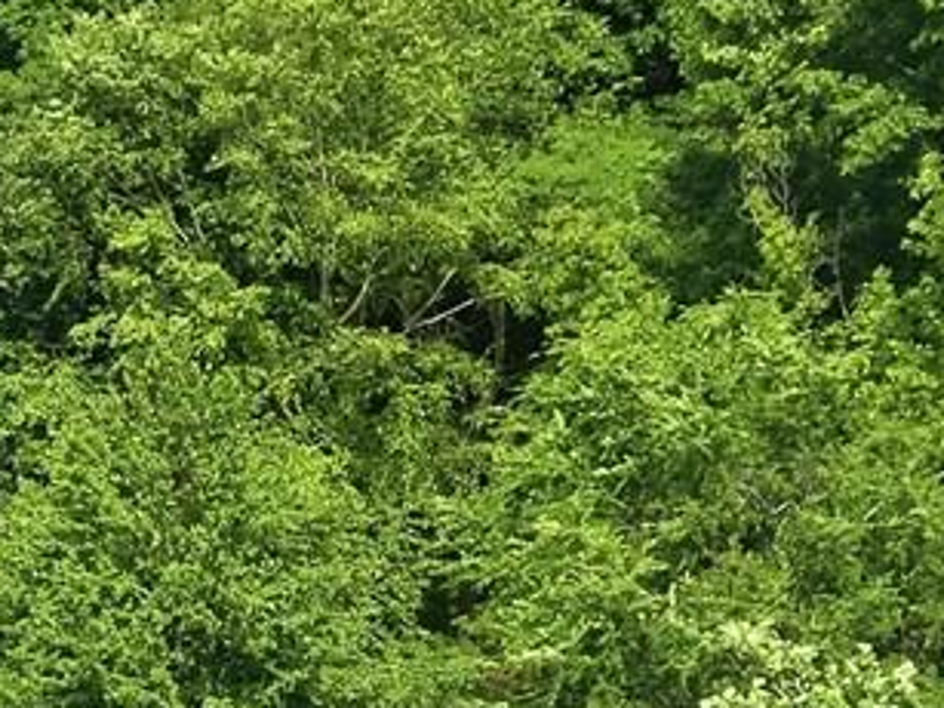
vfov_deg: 9.3
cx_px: -135
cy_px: 422
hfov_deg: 12.1
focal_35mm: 160
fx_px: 4362
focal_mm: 8.7
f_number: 1.8
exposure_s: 1/3200
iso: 290
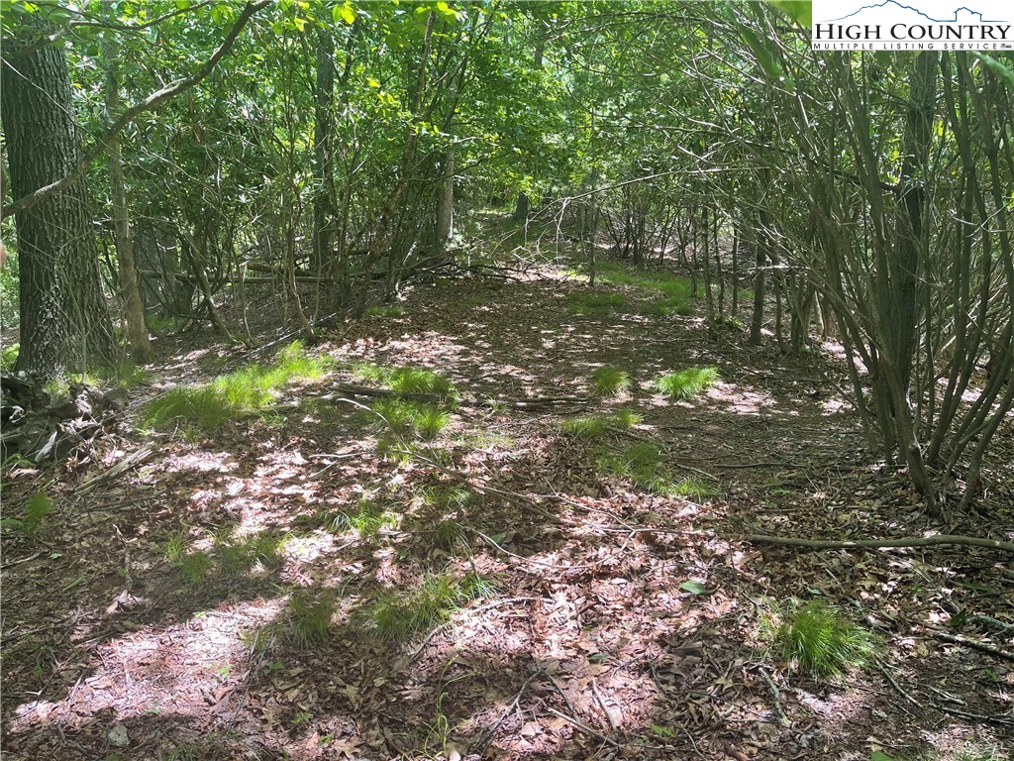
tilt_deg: -10.5
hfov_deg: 67.3
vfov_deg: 53.1
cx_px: 507
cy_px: 380
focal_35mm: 26
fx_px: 762
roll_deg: -2.5
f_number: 1.6
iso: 50
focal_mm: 5.1
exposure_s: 1/121
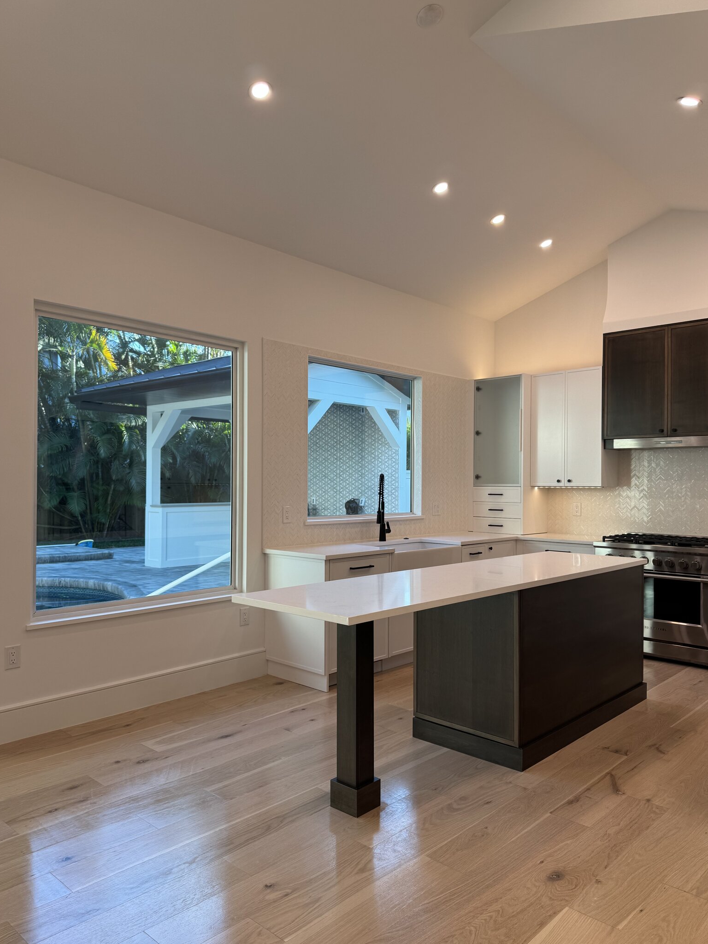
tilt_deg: +0.2
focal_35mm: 25
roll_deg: +0.3
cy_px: 477
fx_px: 682
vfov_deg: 69.4
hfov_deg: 54.9
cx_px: 358
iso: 64
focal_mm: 6.76
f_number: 1.78
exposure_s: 1/120
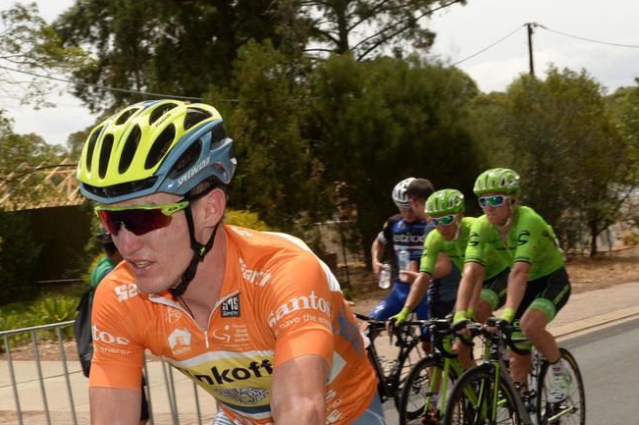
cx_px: 215
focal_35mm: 83
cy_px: 342
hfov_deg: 24.4
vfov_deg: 16.3
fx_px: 1472
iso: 400
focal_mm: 45
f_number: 14
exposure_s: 1/250
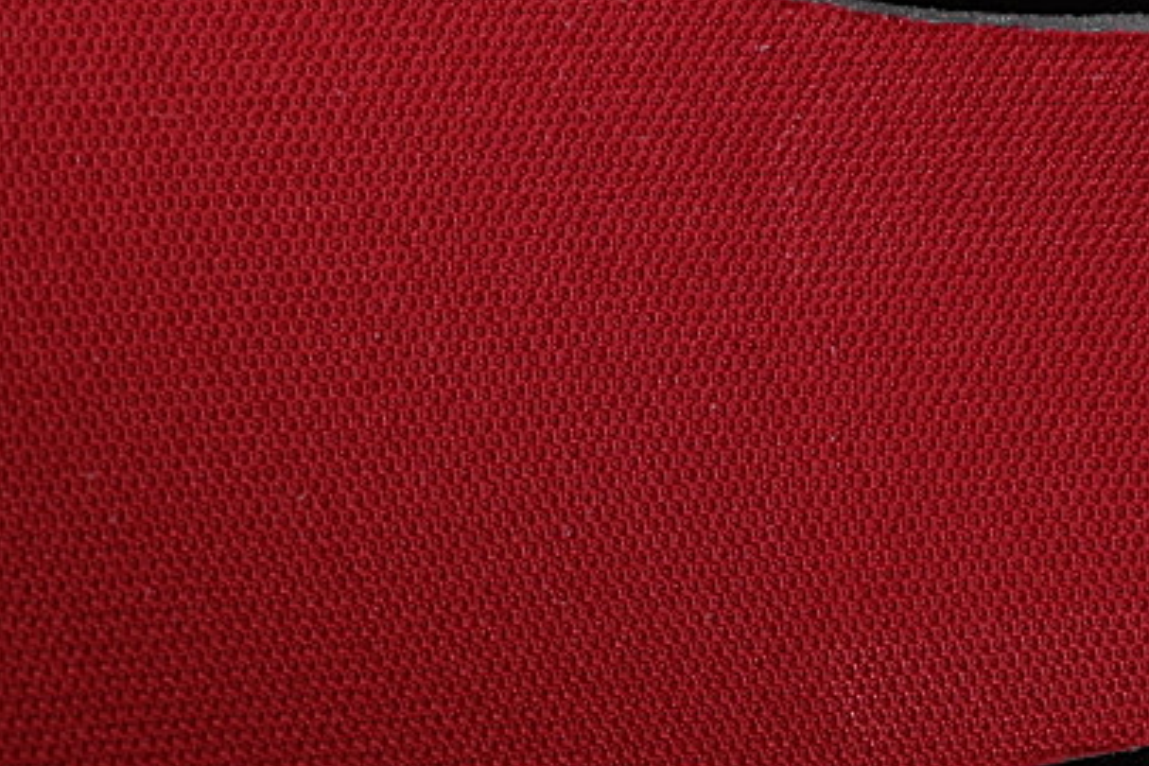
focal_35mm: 200
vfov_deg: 6.9
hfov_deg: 10.3
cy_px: 355
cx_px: 689
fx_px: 6383
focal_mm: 50
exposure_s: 1/80
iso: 160
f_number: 7.1
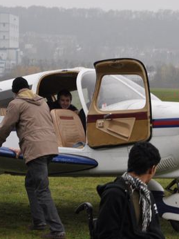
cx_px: 95
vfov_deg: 12.4
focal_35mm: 160
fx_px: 1105
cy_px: 139
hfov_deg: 9.3
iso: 560
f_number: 5
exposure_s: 1/250
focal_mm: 60
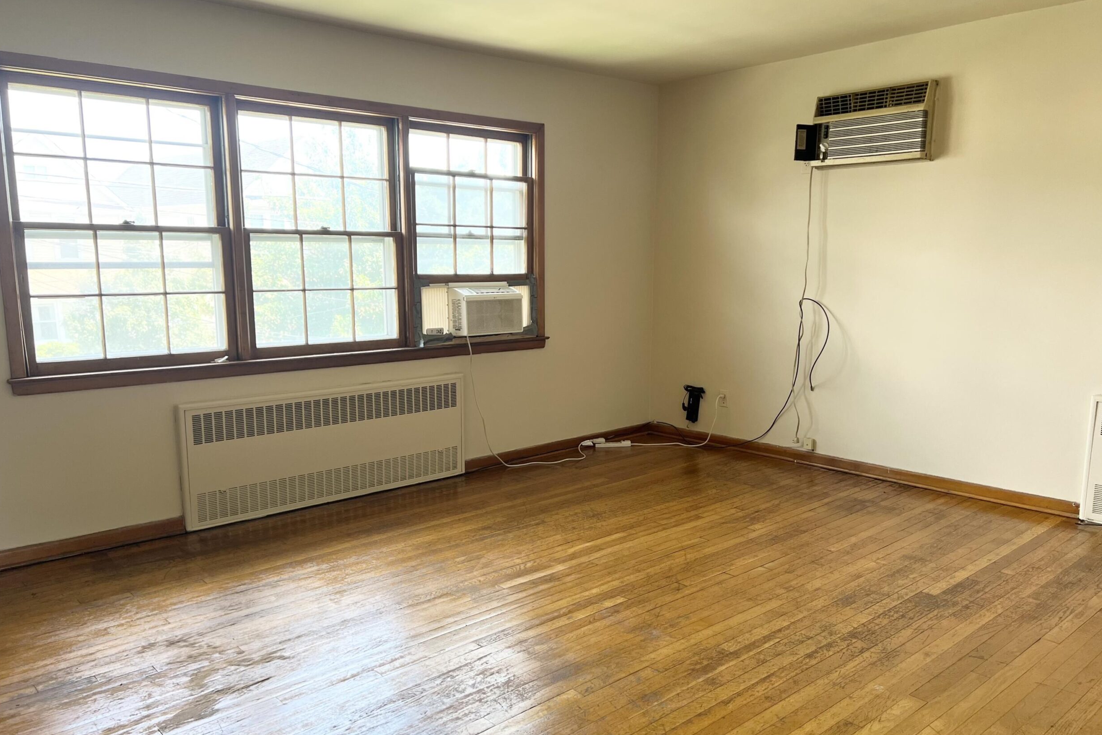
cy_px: 388
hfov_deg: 65.5
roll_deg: +0.1
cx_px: 536
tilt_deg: -9.7
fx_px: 857
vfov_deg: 46.4
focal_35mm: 28
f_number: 1.5
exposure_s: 1/121
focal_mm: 5.7
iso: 80
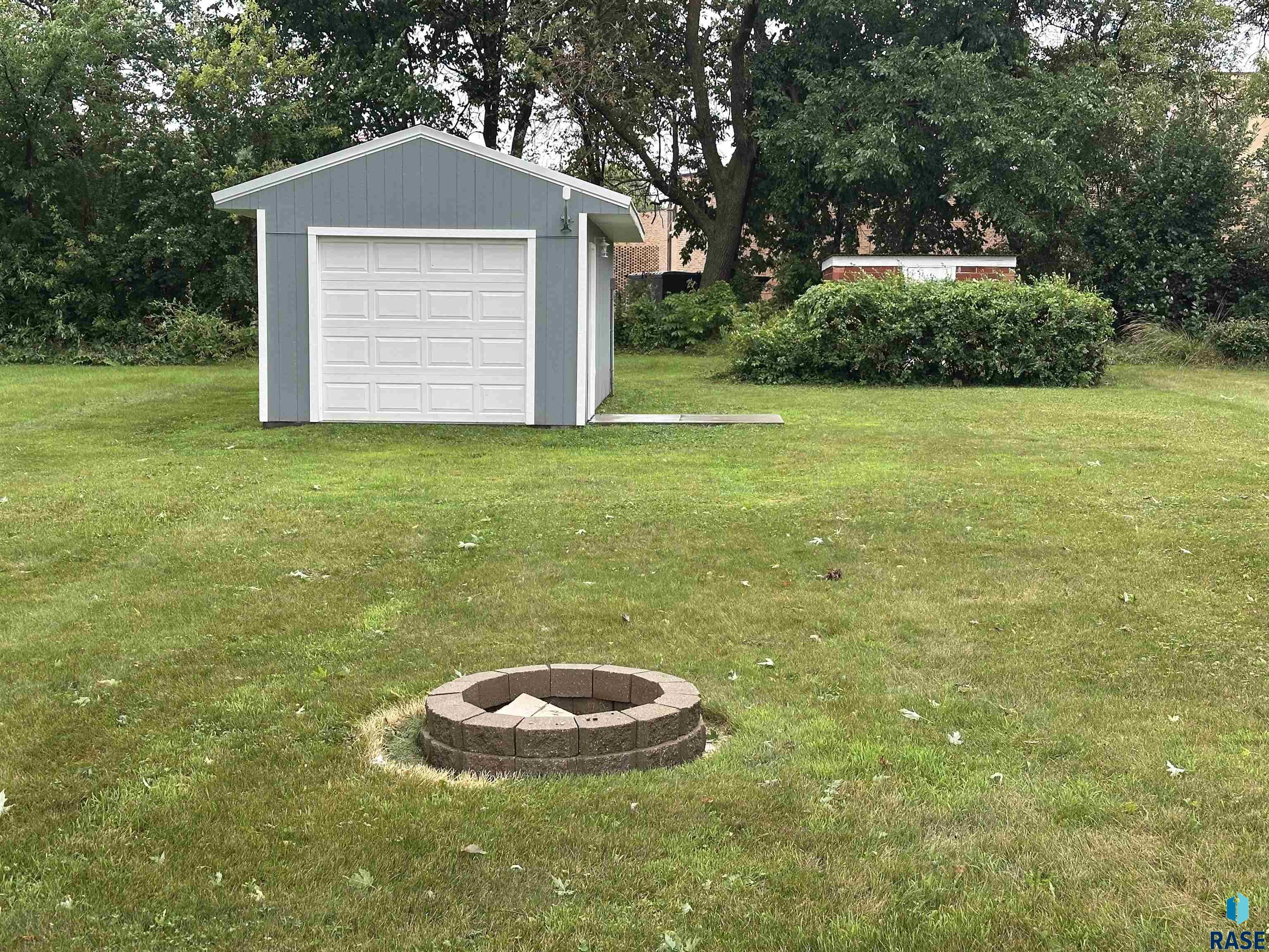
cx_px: 634
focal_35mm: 48
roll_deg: -0.9
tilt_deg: -5.0
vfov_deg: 30.3
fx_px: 1760
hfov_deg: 39.7
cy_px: 476
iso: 64
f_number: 1.78
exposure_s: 1/384
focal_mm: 6.86
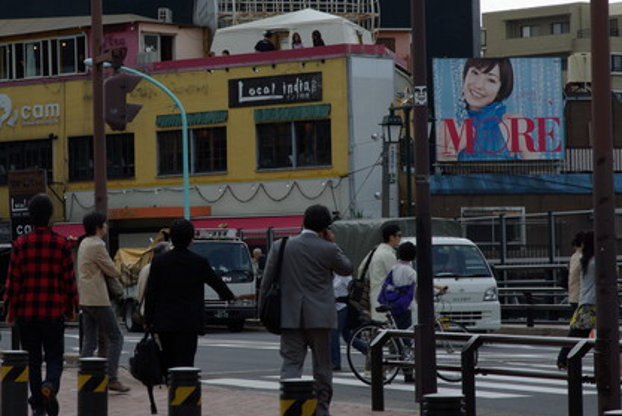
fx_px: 2785
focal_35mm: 161
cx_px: 215
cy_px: 145
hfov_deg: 12.7
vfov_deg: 8.5
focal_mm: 70
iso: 100
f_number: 11
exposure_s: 1/100
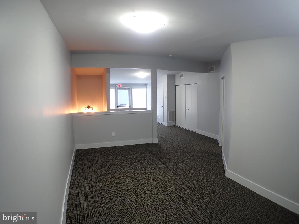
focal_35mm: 25
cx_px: 150
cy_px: 112
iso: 160
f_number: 2
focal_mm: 4.5
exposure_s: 1/60
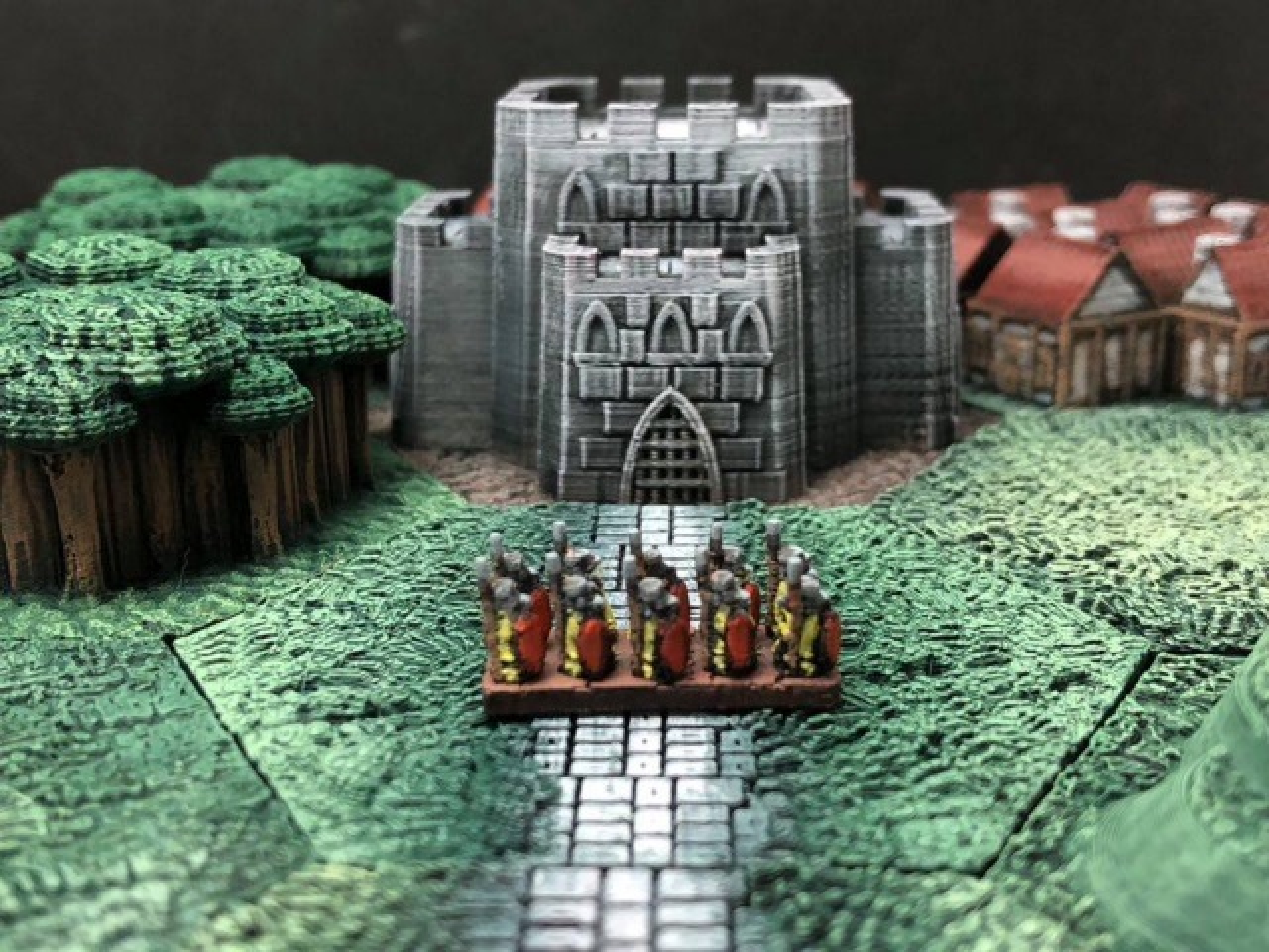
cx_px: 634
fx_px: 1026
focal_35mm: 28
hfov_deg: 63.4
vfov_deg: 49.7
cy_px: 476
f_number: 1.8
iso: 100
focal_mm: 4
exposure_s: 1/15
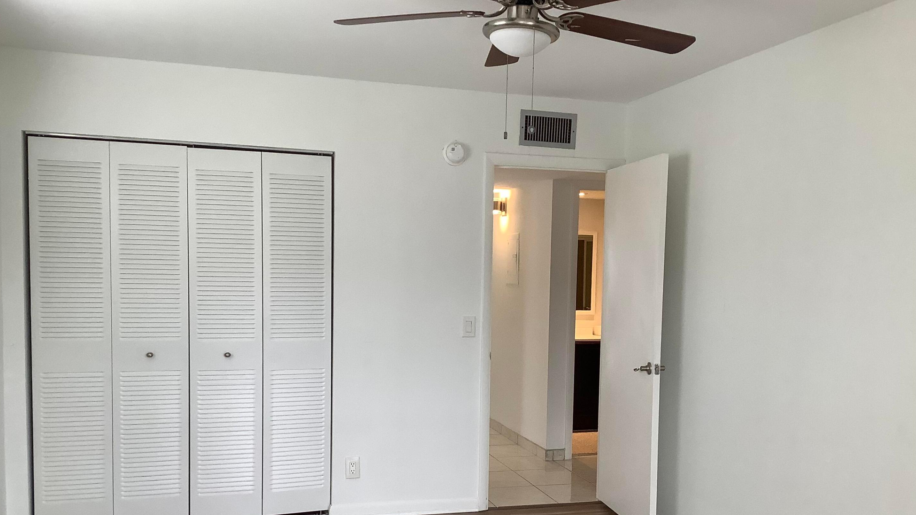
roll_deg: -1.7
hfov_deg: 58.0
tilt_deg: -5.3
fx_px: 826
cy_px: 330
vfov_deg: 34.4
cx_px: 457
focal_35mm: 34
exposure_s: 1/120
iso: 80
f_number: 2.4
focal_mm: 3.3
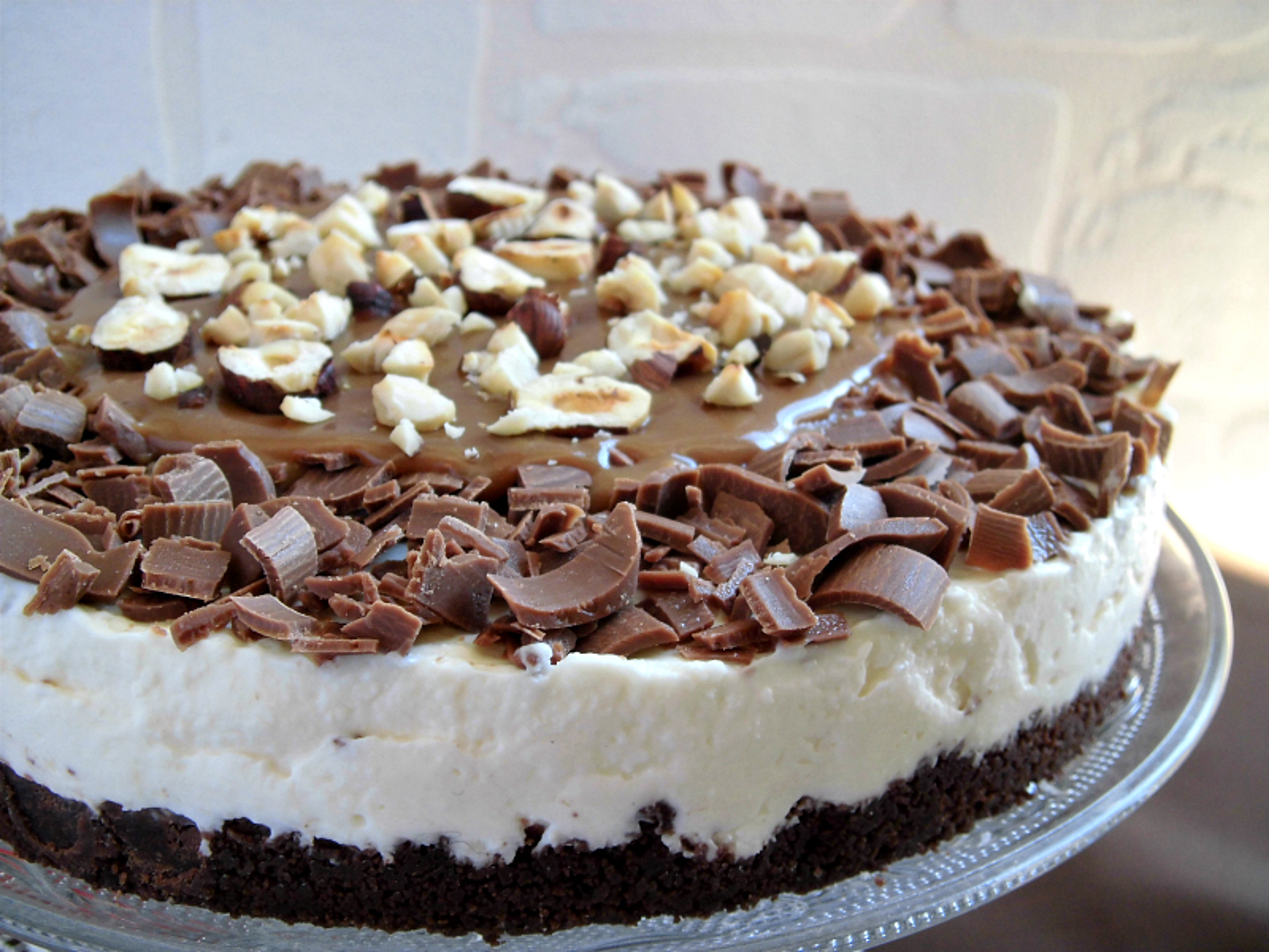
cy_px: 476
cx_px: 634
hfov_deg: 40.4
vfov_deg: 30.9
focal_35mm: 47
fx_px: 1723
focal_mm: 8.3
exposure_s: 1/60
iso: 100
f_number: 3.4
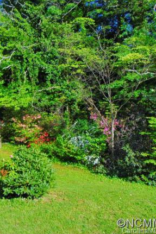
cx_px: 27
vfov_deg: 54.5
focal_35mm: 35
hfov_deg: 36.3
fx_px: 228
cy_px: 117
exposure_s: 1/1000
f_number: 3
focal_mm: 4.5
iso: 80
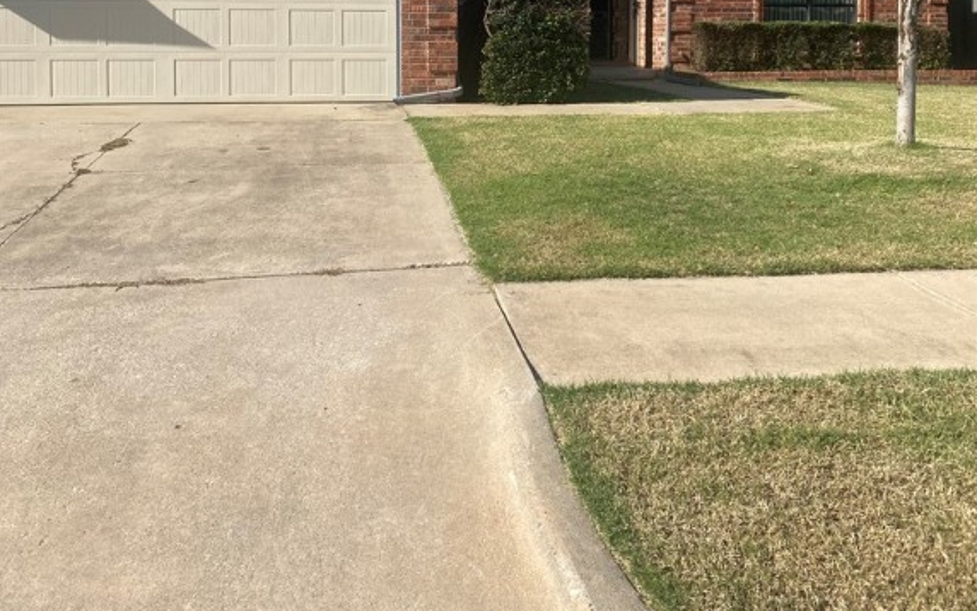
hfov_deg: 52.7
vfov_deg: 33.1
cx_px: 488
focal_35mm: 37
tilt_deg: -2.8
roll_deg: -0.7
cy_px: 89
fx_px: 986
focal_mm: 4.25
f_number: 1.8
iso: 32
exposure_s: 1/2967
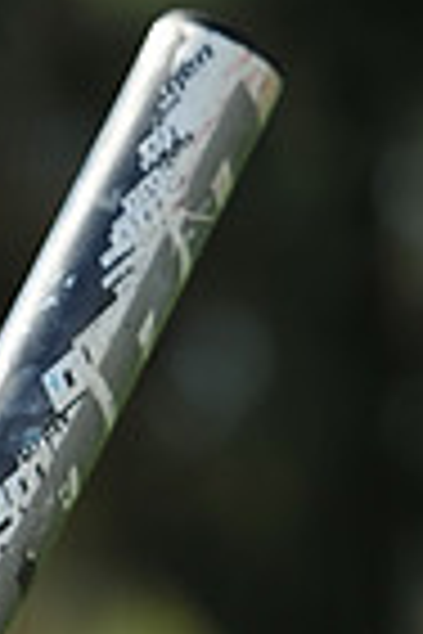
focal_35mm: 822
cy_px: 1241
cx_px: 45
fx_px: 14487
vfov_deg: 2.5
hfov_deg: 1.7
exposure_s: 1/1250
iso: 200
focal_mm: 200
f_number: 4.5
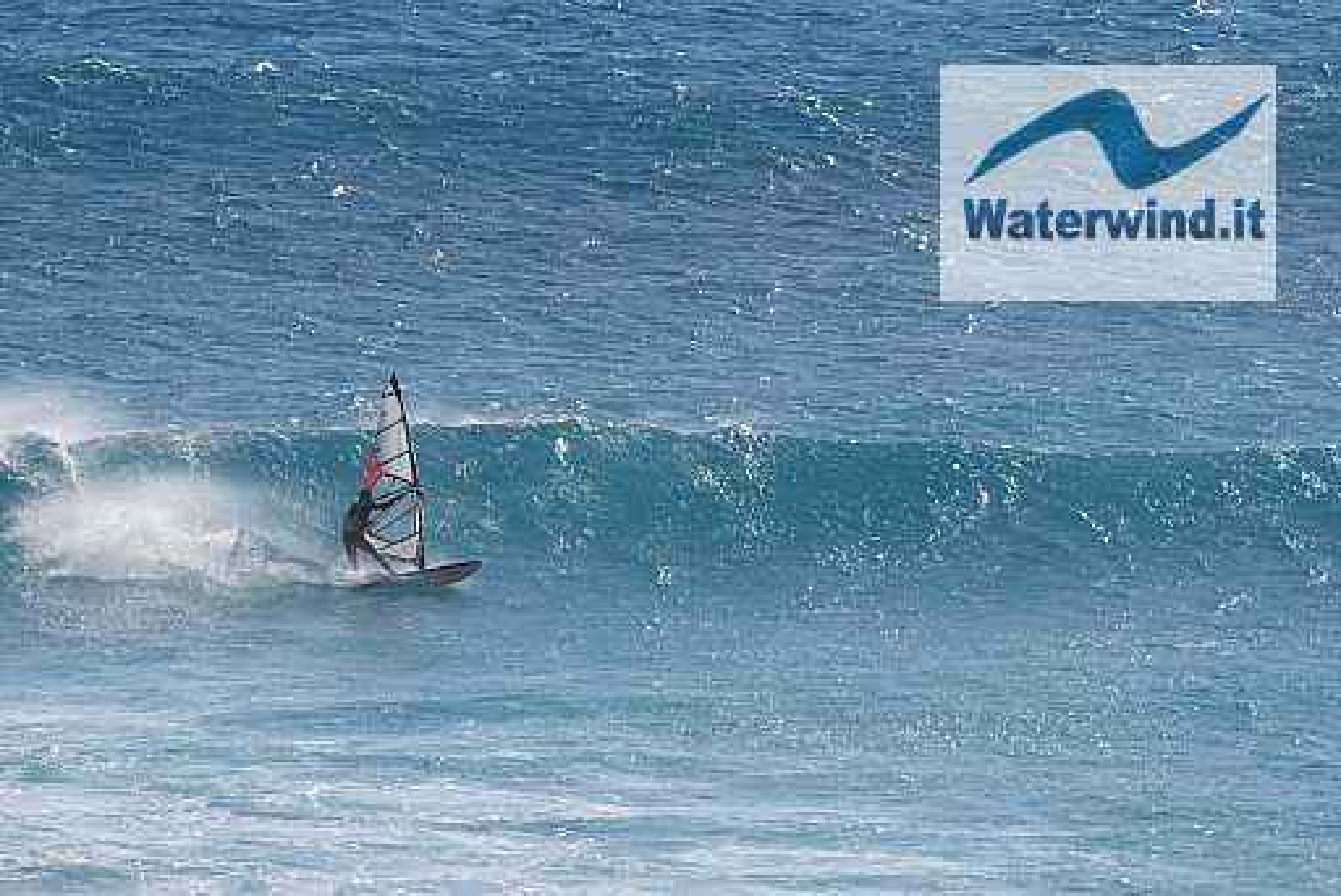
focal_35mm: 450
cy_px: 448
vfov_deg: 3.1
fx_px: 16771
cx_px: 670
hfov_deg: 4.6
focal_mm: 300
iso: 200
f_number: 8
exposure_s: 1/1000
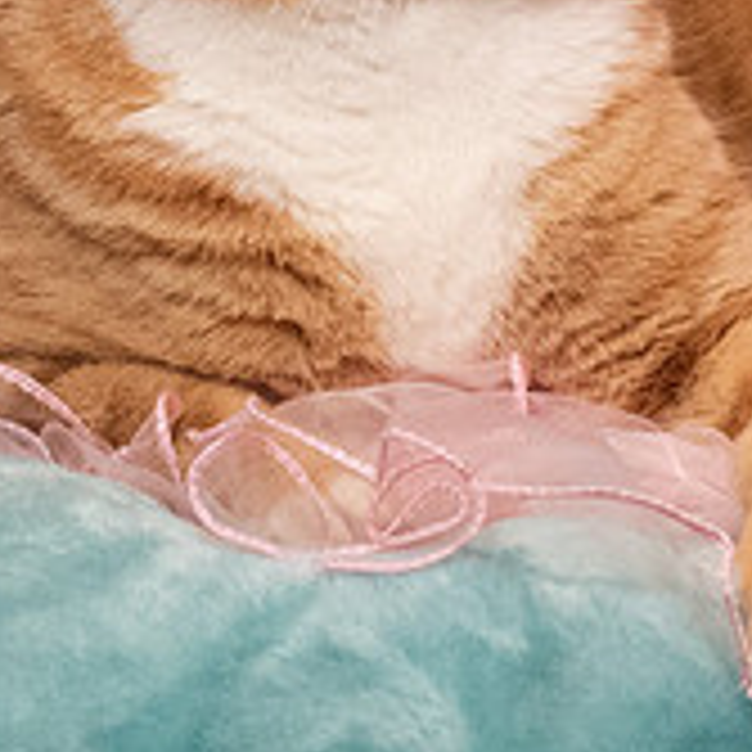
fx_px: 8111
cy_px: -246
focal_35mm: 330
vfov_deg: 5.3
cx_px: 432
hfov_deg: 5.3
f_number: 5
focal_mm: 50
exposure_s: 1/200
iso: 3200
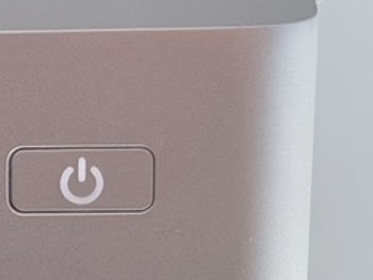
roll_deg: -0.1
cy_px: 185
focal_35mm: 240
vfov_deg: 6.2
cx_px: -175
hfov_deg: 8.1
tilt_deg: -18.5
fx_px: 2586
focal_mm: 6.76
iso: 100
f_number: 1.78
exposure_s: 1/203
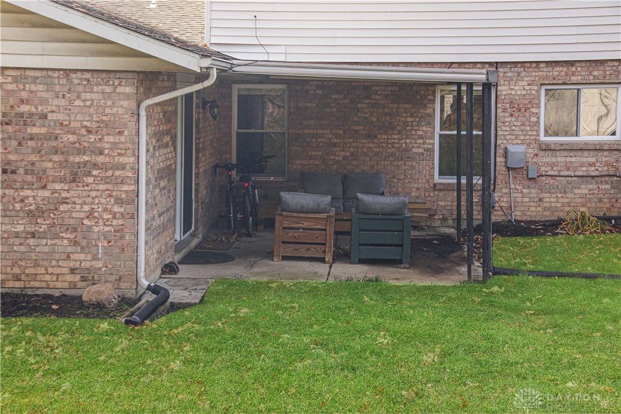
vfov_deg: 25.8
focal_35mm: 52
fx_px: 906
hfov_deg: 37.9
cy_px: 207
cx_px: 310
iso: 200
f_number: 6.3
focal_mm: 35
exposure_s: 1/125
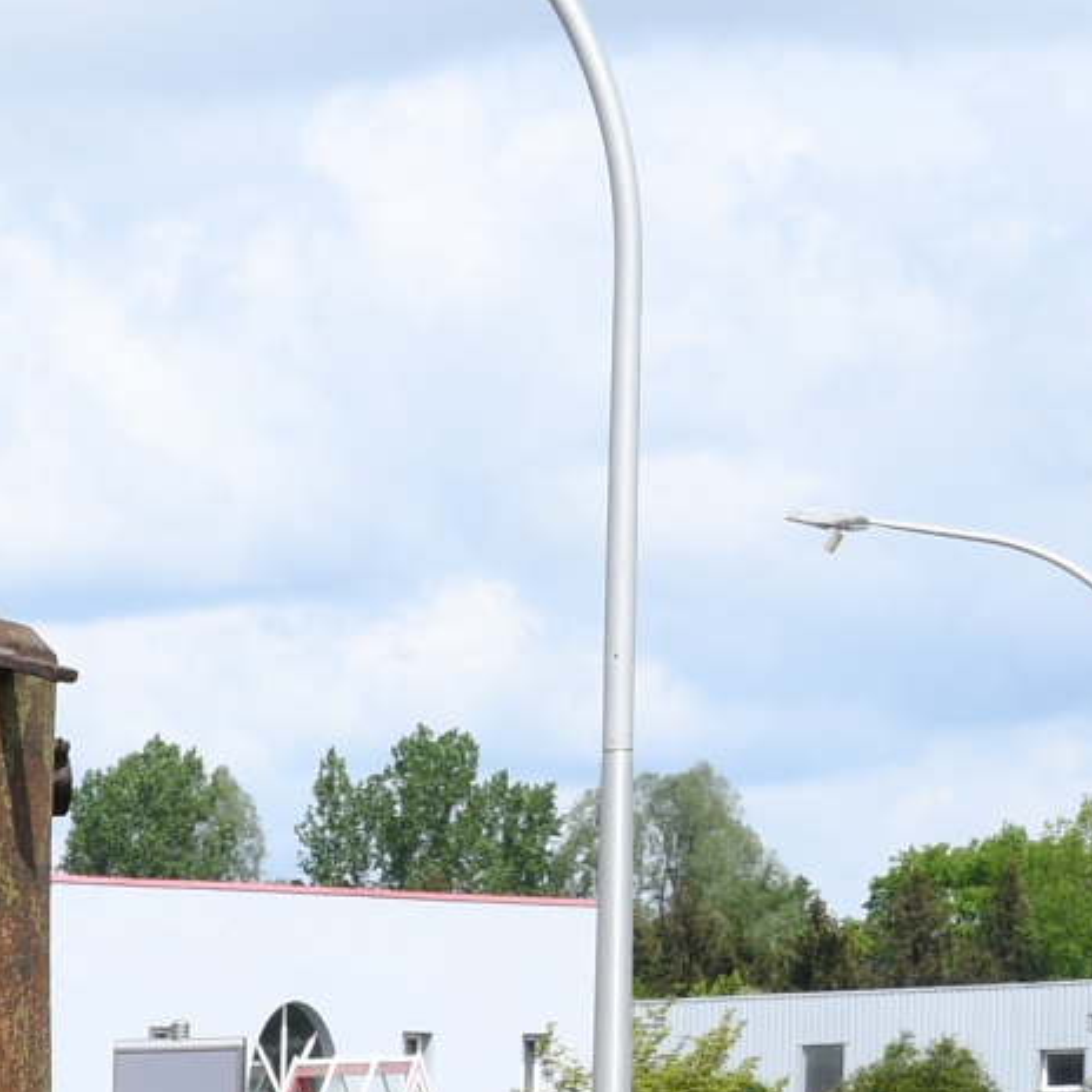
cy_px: 1859
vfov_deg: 8.5
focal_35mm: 198
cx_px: -1513
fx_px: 7067
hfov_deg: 8.2
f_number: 8
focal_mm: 30
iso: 125
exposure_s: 1/250
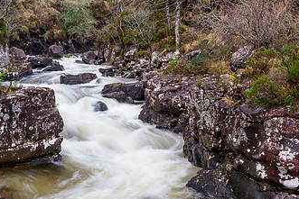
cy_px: 162
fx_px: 366
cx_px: 56
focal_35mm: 44
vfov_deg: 29.8
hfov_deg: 42.3
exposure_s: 1/1.67
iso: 200
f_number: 7.1
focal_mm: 12
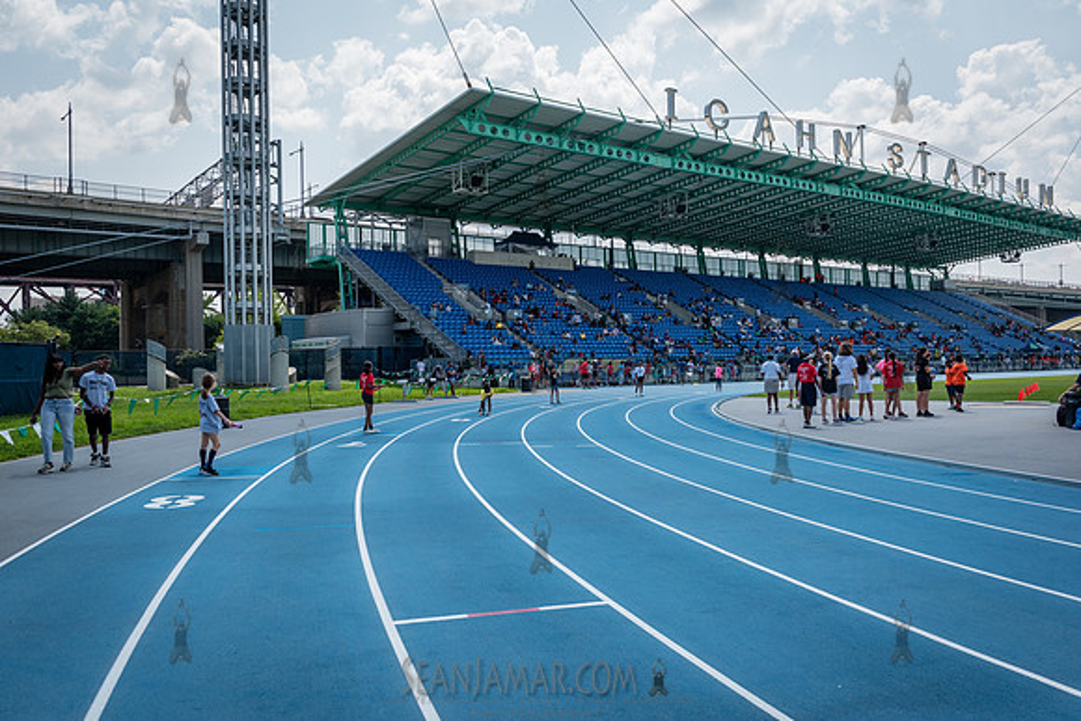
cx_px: 540
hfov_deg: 64.8
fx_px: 852
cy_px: 360
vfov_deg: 45.9
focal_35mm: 28
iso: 400
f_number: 5.6
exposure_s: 1/1250
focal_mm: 27
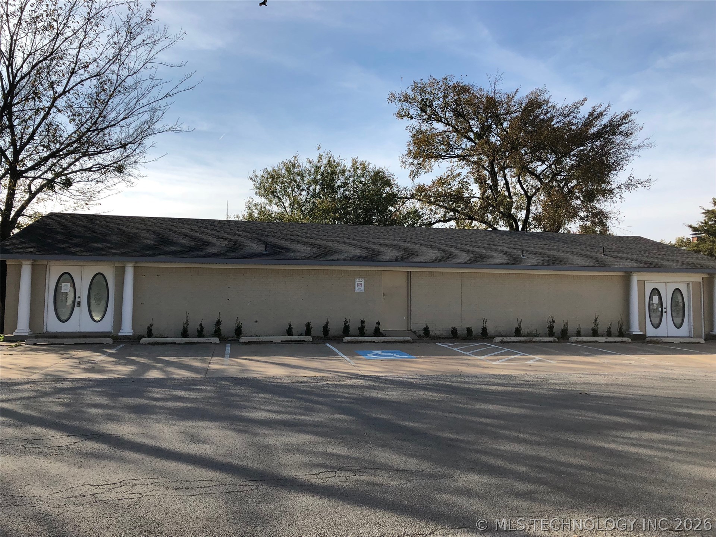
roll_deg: -0.7
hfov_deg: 61.7
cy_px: 268
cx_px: 358
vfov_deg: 48.2
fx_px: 600
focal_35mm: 29
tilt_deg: +2.9
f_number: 1.8
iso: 20
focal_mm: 3.99
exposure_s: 1/1715
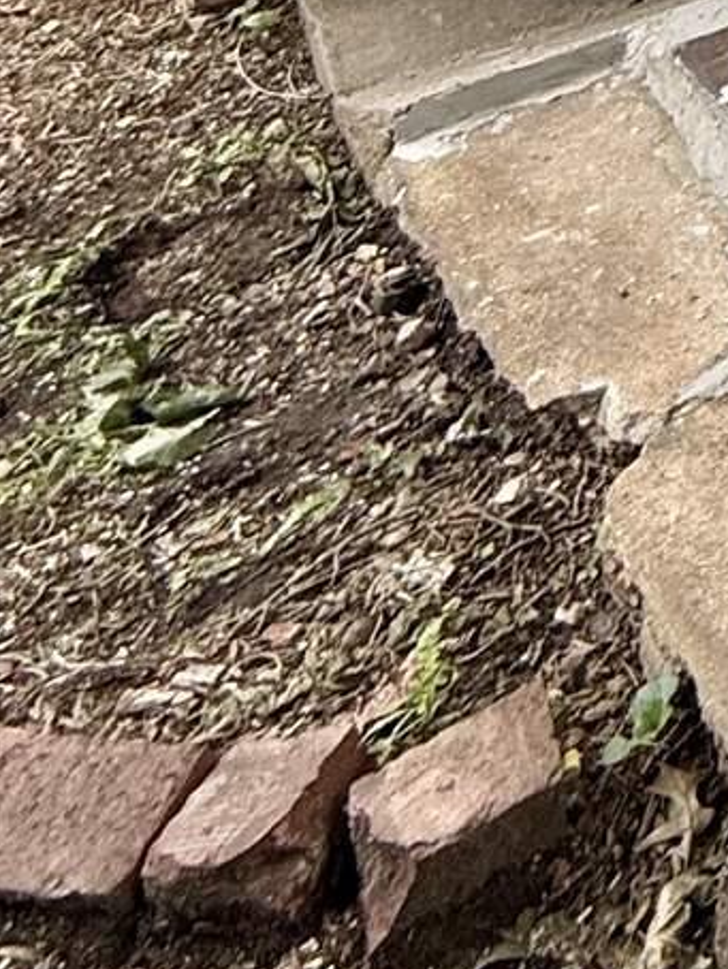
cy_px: -982
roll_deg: -1.1
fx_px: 1989
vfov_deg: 18.2
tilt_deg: -1.2
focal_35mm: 71
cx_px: 1842
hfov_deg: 13.5
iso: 50
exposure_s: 1/237
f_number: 2.2
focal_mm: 2.22
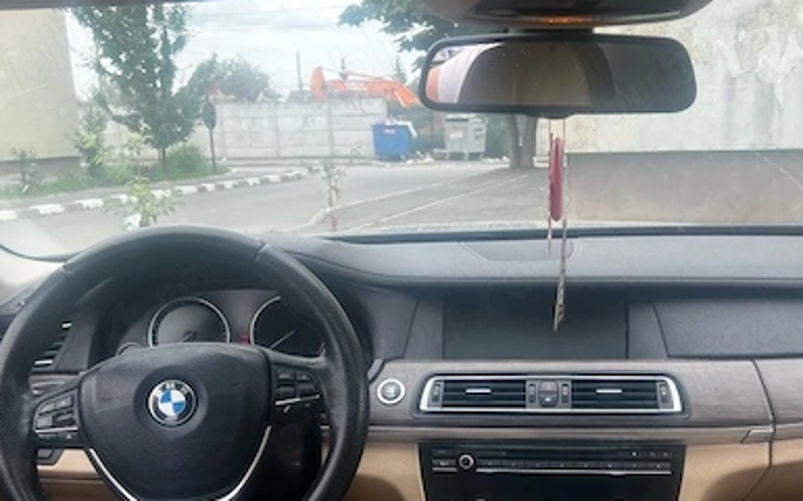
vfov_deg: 29.4
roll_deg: +2.1
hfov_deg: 46.0
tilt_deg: -13.7
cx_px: 484
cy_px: 372
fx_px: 940
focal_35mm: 43
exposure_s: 1/471
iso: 50
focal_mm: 5.7
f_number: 1.5
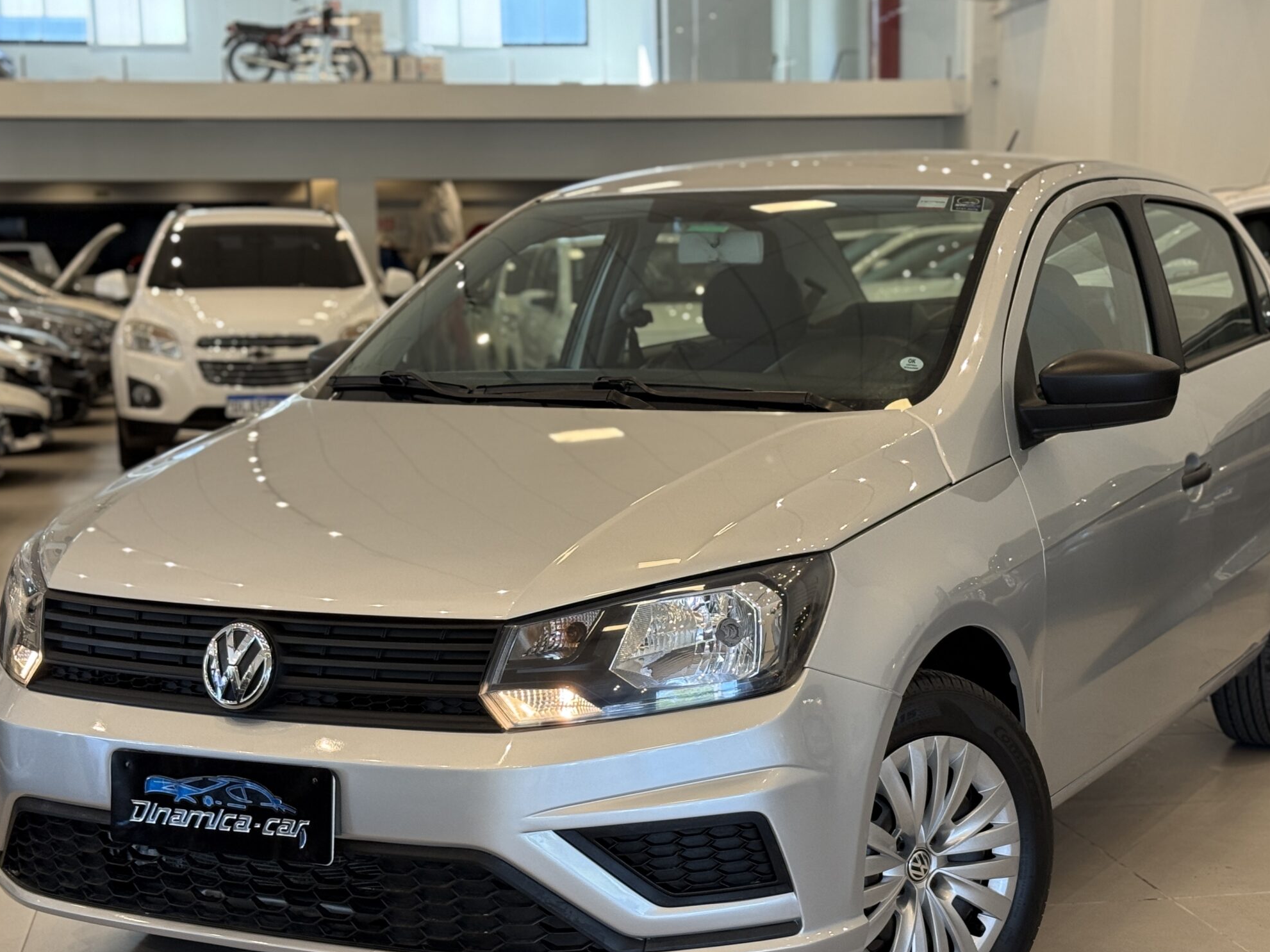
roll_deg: +1.5
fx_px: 2274
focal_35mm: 62
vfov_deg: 23.6
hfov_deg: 31.2
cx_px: 667
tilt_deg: -6.9
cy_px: 578
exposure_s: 1/60
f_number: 1.78
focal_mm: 6.76
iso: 100
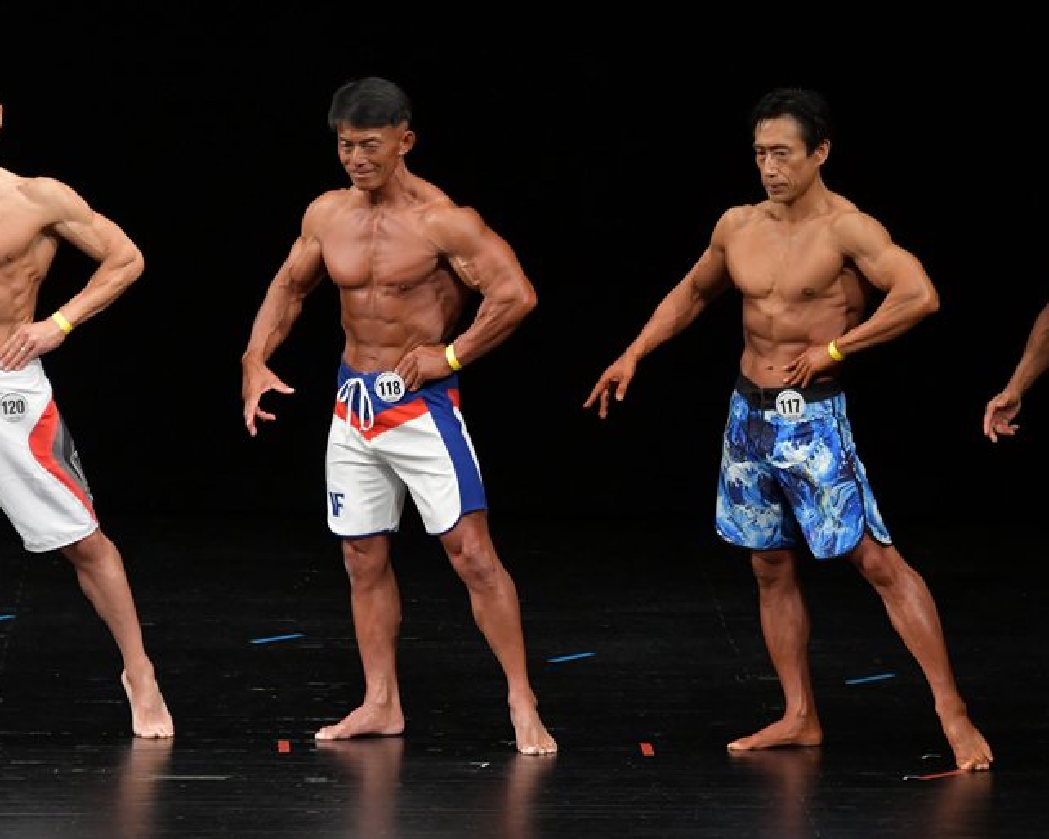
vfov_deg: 5.1
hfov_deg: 6.3
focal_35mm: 306
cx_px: 600
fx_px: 9496
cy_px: 419
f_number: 5.6
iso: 3200
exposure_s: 1/400
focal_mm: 180
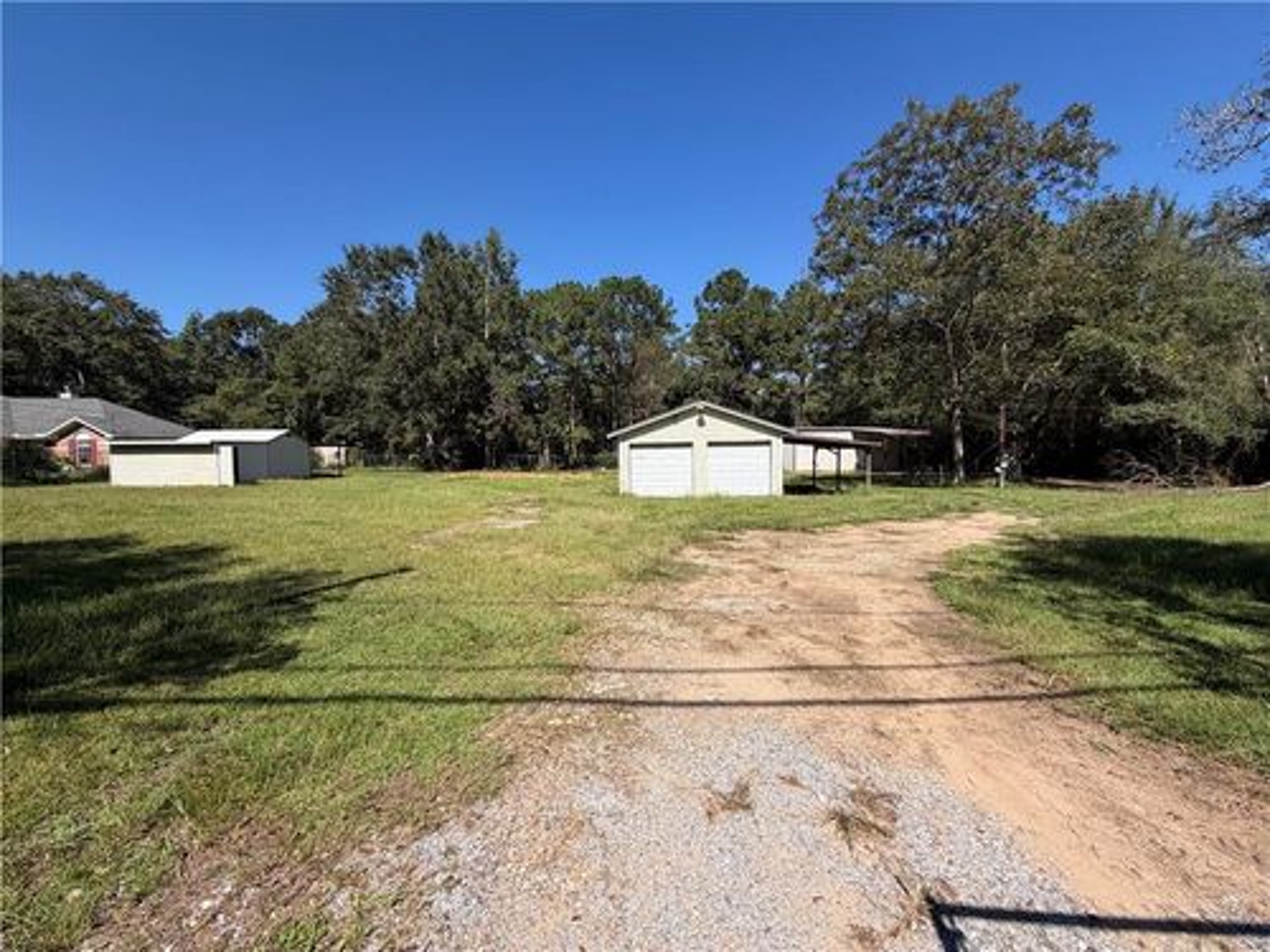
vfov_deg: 85.7
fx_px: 514
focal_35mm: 14
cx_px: 635
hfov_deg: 102.1
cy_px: 476
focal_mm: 2.22
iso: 20
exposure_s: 1/770
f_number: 2.2
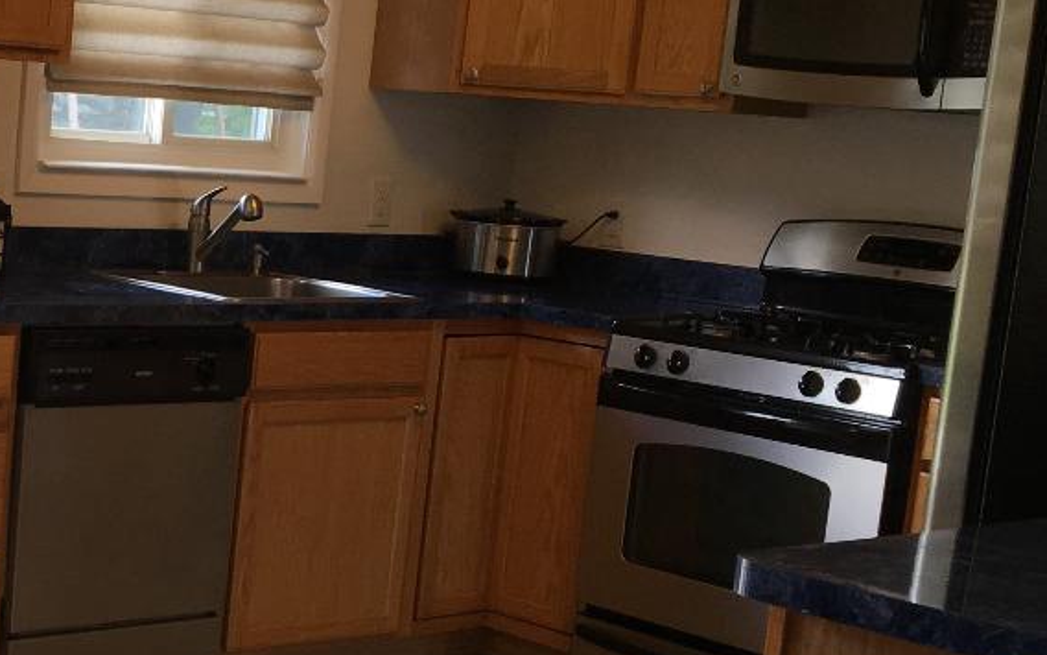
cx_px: 35
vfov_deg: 16.6
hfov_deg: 25.4
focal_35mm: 78
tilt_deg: -10.1
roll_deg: -3.8
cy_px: 491
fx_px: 2226
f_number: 2.2
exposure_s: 1/60
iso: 32
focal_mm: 4.15
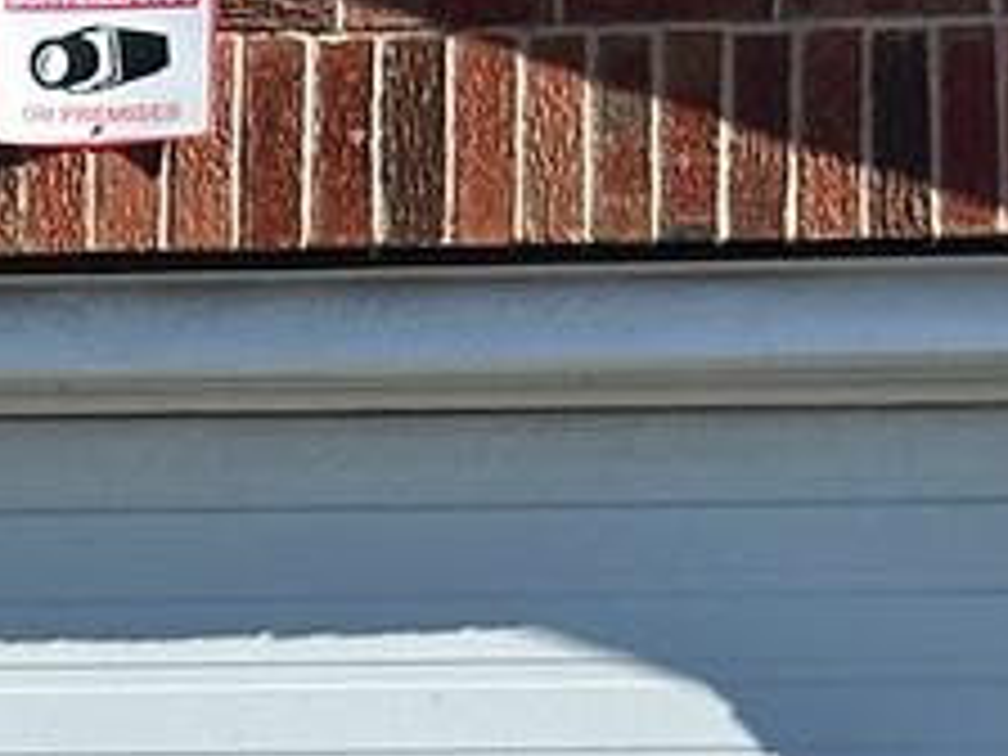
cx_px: -1526
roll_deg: +0.6
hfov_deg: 6.8
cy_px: 1881
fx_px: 7979
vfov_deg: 5.2
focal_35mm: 274
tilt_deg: -3.1
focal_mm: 6.86
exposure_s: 1/4184
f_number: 1.78
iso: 64
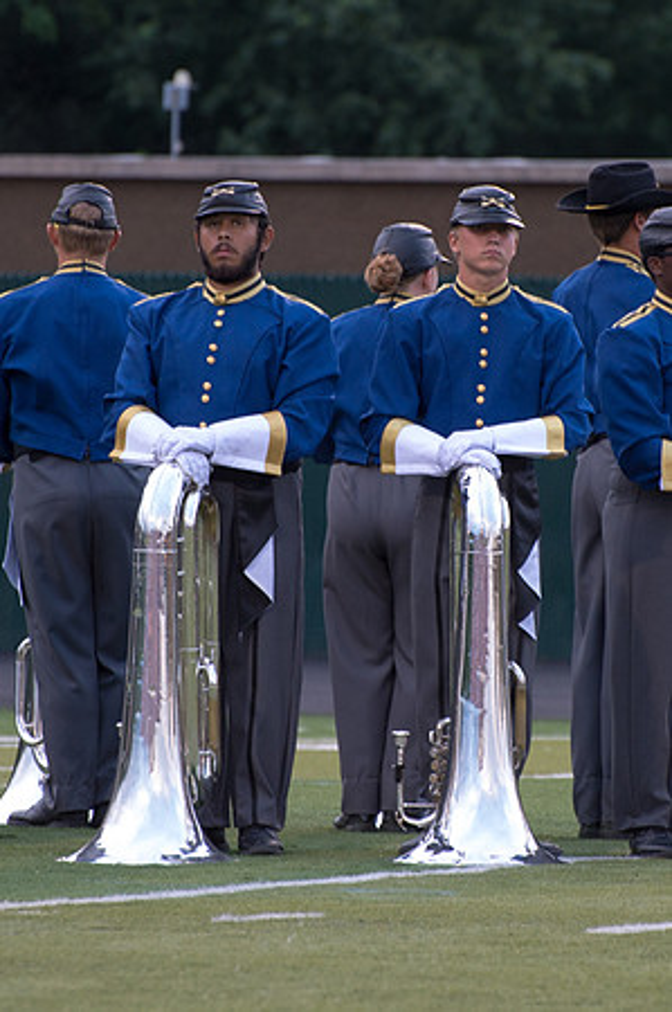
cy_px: 422
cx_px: 433
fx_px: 13679
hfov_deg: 2.8
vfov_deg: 4.2
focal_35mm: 487
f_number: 5.3
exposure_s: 1/160
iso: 1600
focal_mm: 220
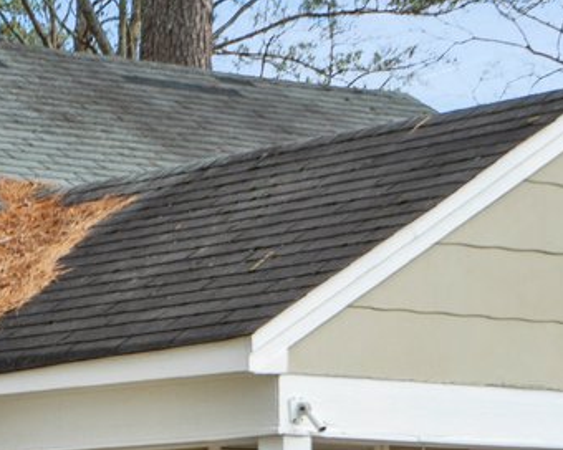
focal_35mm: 164
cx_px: -222
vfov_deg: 9.3
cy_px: 476
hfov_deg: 11.4
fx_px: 2733
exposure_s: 1/200
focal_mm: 29
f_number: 8
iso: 125
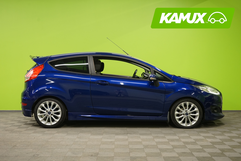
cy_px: 80
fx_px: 295
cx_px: 120
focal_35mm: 44
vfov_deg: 30.5
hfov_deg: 44.5
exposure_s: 1/50
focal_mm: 44
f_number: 5.6
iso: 1250
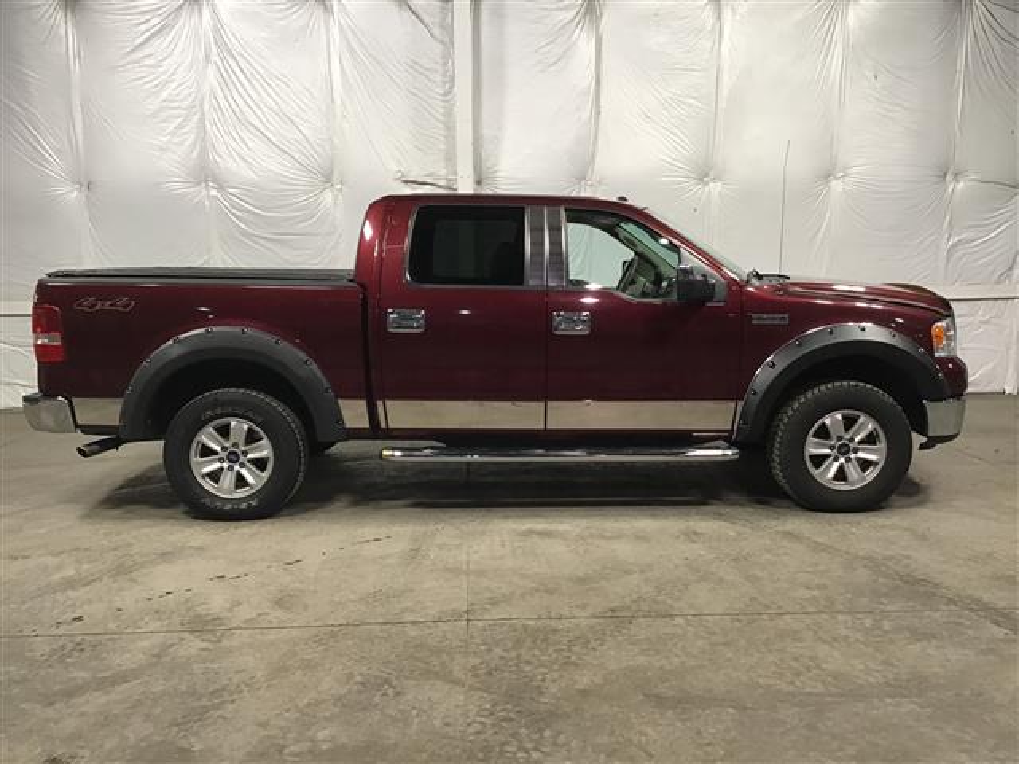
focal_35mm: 31
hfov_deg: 58.4
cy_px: 382
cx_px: 510
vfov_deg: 45.4
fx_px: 913
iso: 80
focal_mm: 3.3
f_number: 2.4
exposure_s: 1/30
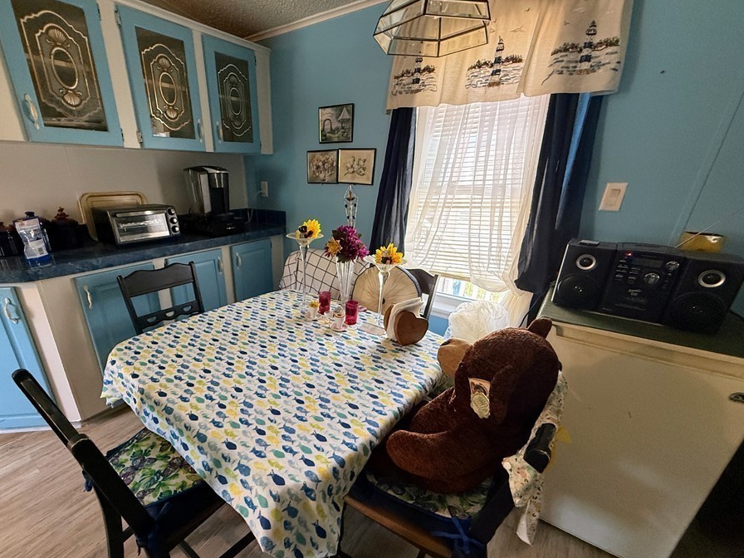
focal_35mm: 16
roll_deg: -0.4
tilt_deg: -22.3
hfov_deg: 93.9
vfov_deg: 77.7
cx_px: 321
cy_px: 316
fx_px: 344
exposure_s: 1/120
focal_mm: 2.22
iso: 500
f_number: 2.2
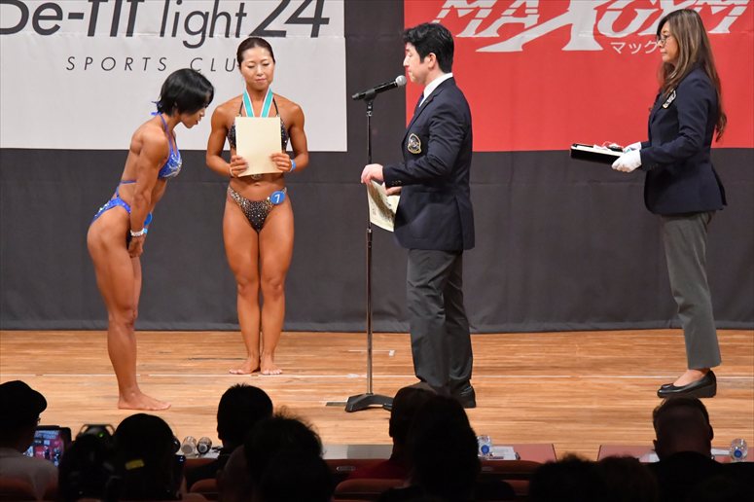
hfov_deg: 9.2
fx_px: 4710
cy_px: 251
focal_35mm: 225
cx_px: 377
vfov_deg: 6.1
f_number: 5.6
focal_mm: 150
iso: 9000
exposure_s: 1/400
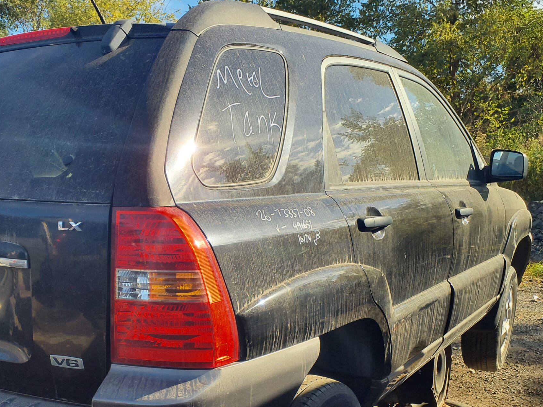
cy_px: 295
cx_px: 184
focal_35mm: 41
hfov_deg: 45.1
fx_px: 643
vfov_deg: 34.5
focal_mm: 3.58
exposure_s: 1/882
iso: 40
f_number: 1.9
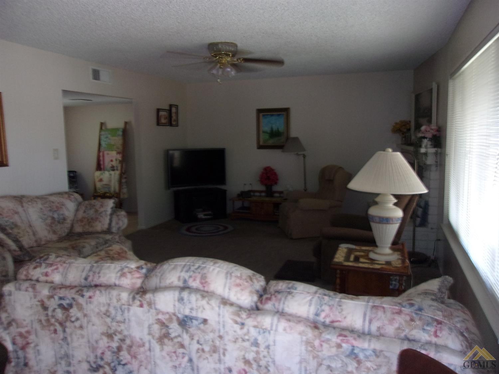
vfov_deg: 51.3
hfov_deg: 65.3
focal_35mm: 27
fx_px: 389
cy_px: 187
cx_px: 250
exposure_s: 1/34
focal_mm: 4.9
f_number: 3
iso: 200
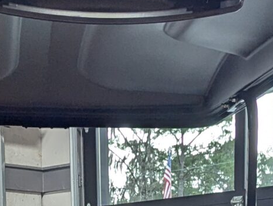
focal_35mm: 132
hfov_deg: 14.9
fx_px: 1043
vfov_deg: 9.6
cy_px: 540
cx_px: 126
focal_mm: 6.81
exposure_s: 1/58
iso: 63
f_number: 1.85
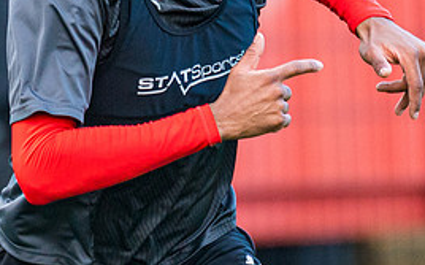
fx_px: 14443
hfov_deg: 1.7
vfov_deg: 1.1
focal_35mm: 1248
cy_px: 25
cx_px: 4
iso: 1000
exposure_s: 1/1250
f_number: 2.8
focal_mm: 270
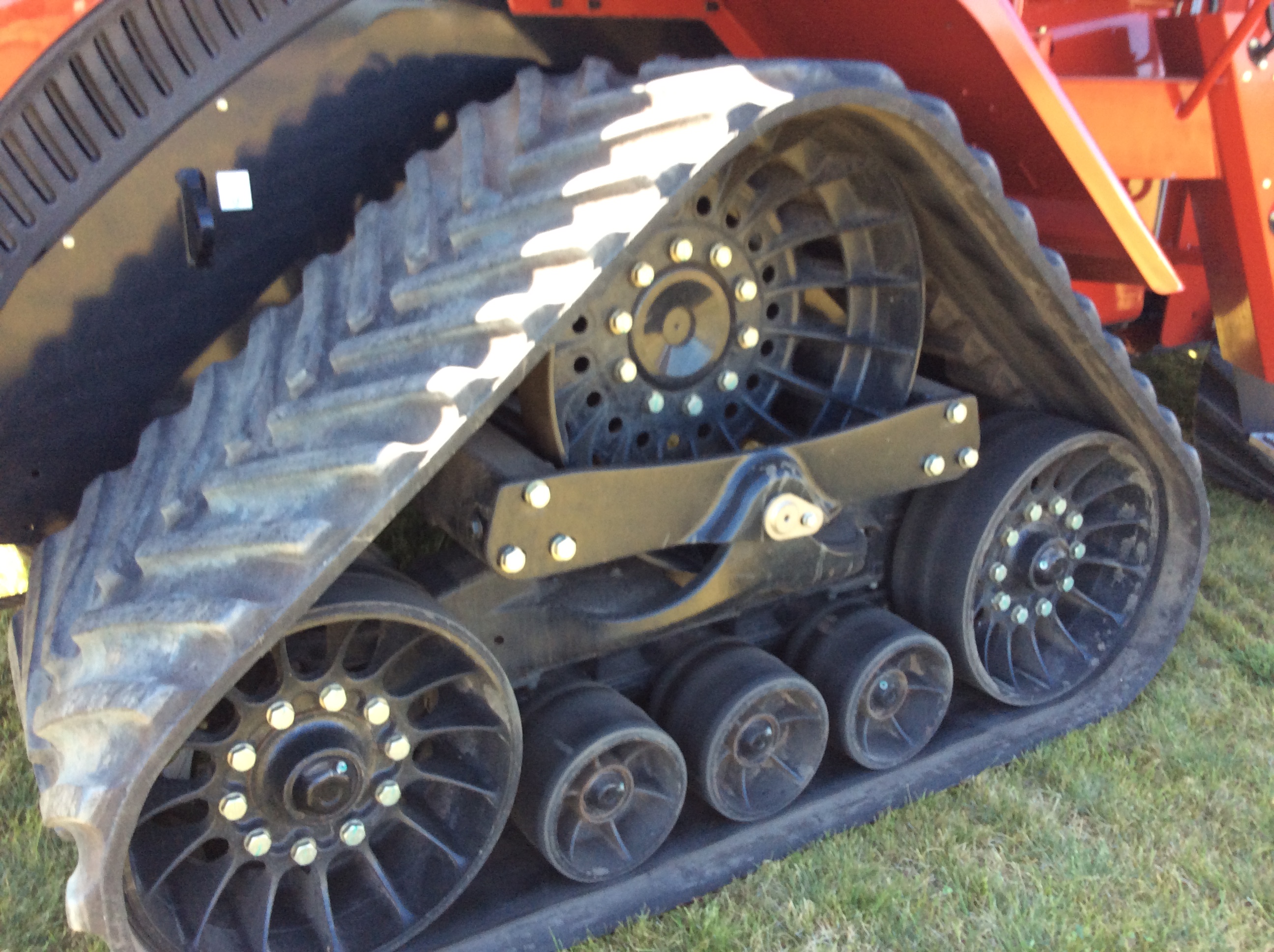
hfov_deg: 56.9
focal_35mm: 32
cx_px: 637
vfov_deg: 44.1
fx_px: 1176
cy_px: 476
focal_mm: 3.3
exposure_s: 1/120
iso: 64
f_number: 2.4
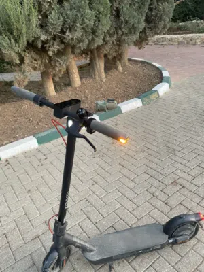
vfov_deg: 67.3
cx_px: 102
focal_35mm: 26
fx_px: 204
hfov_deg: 53.1
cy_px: 136
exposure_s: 1/88
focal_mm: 4.2
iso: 125
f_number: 1.6
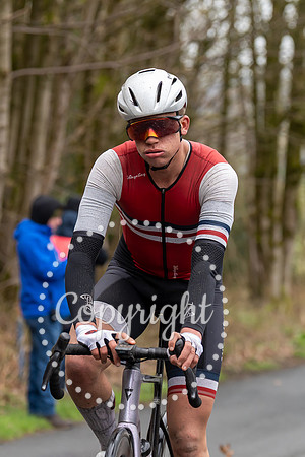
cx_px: 237
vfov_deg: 8.2
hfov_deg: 5.5
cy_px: 179
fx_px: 3184
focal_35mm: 251
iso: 640
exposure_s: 1/1000
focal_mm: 102
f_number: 3.5
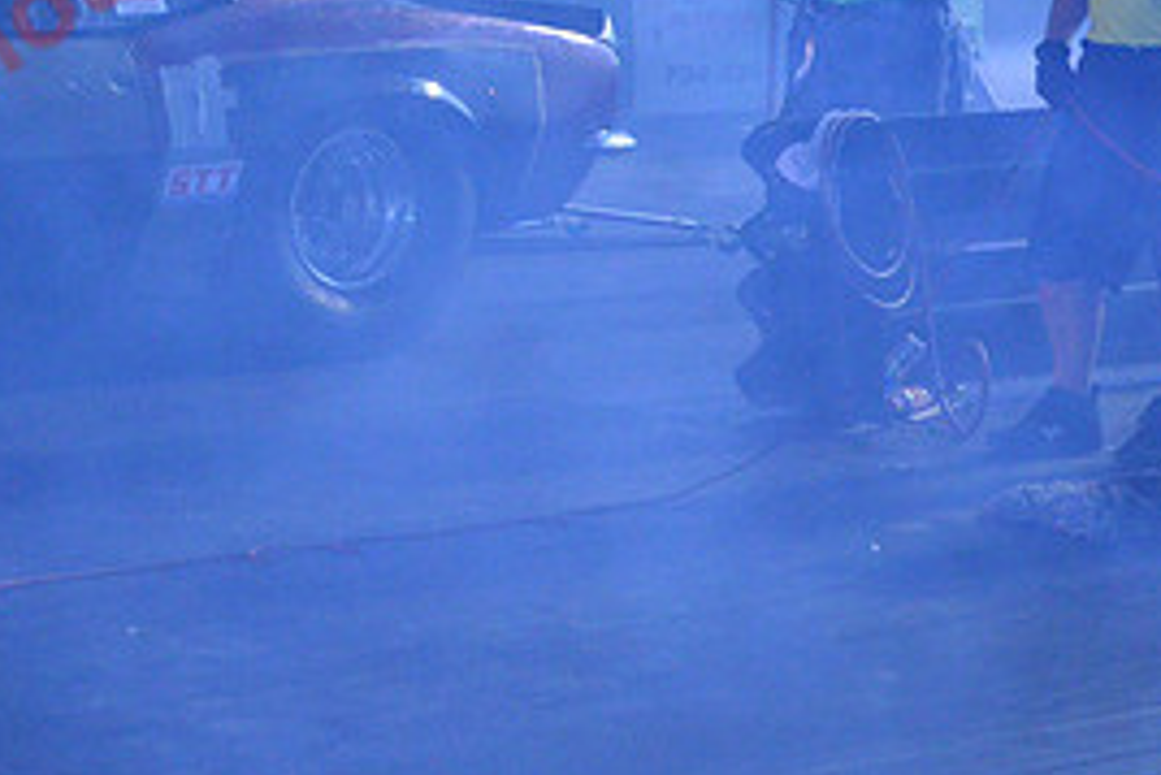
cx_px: -48
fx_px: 4388
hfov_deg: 14.8
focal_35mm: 136
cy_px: 100
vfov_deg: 10.1
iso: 4000
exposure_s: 1/20
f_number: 10
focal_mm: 42
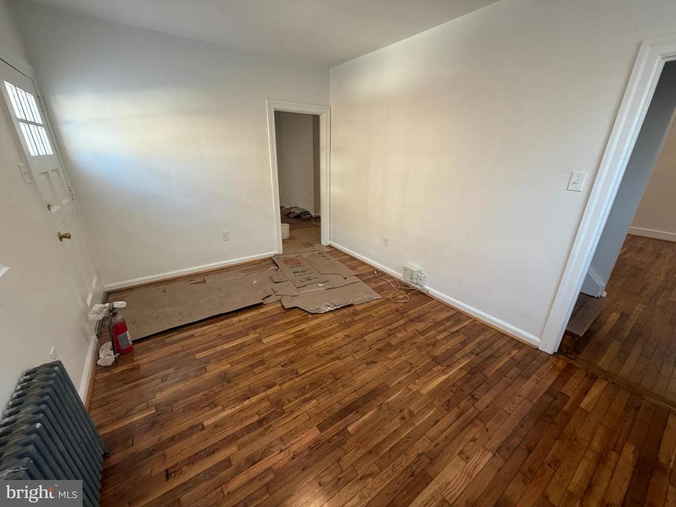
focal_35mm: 14
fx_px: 273
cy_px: 254
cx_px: 338
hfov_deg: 102.1
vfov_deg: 85.7
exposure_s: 1/120
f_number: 2.2
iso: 250
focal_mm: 2.22
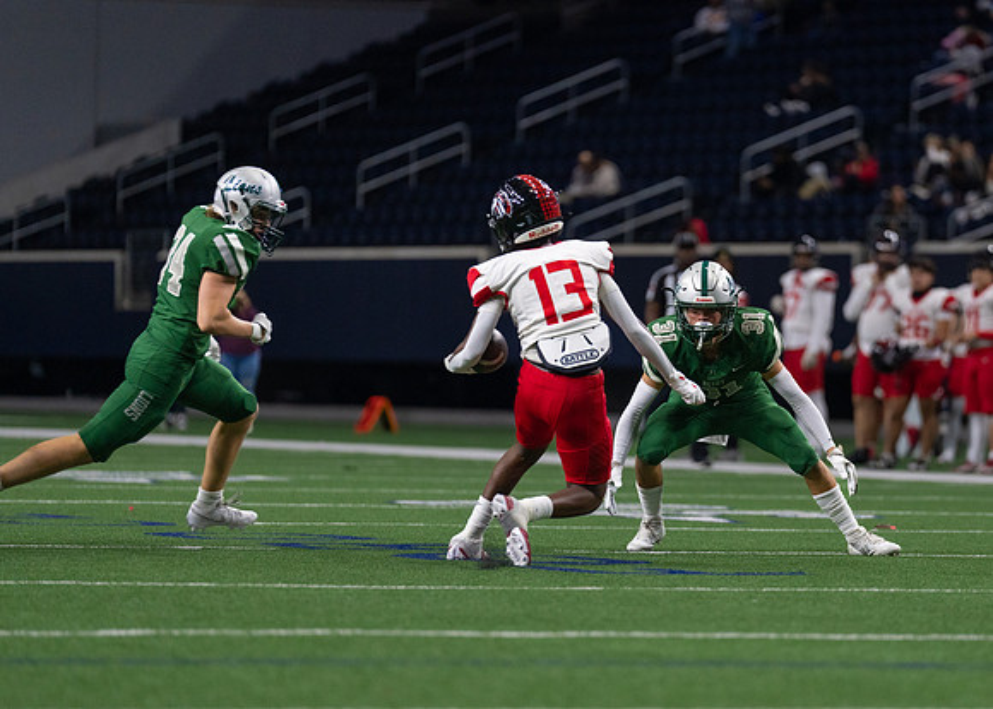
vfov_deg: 5.2
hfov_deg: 7.3
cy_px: 357
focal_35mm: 277
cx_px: 695
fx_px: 7805
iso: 2000
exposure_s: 1/1000
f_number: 2.8
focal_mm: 200
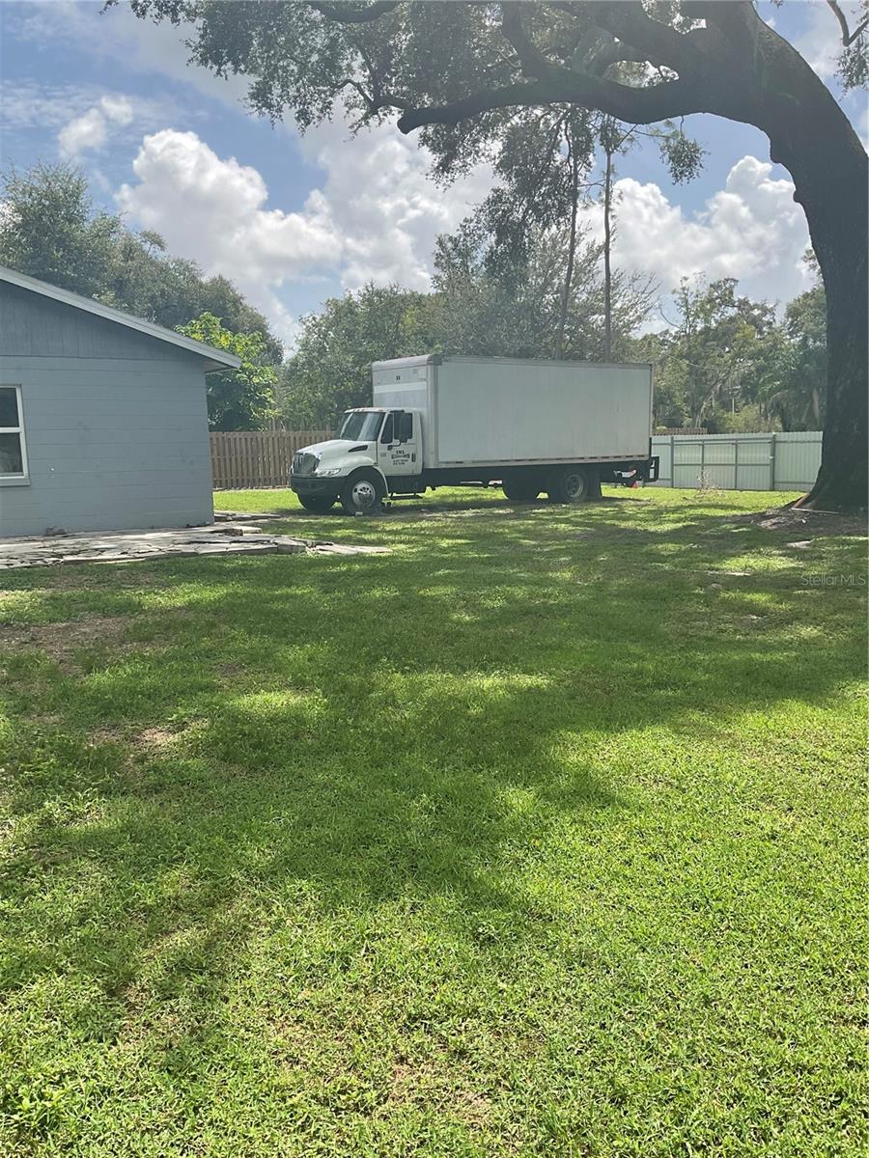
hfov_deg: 48.2
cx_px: 434
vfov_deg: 61.7
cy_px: 579
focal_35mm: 29
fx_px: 971
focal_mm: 3
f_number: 1.8
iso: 16
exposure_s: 1/1626
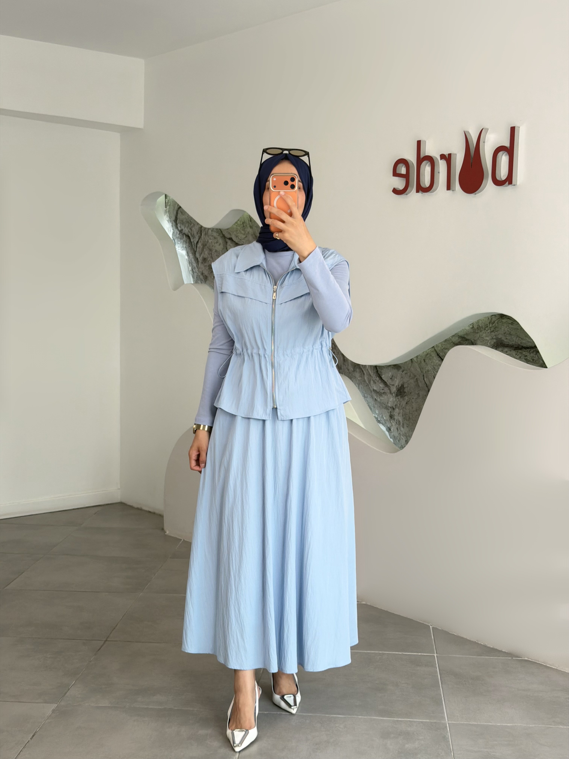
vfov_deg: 39.7
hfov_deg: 30.3
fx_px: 1052
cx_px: 284
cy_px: 380
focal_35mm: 48
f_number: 1.78
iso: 64
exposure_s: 1/305
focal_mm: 6.76
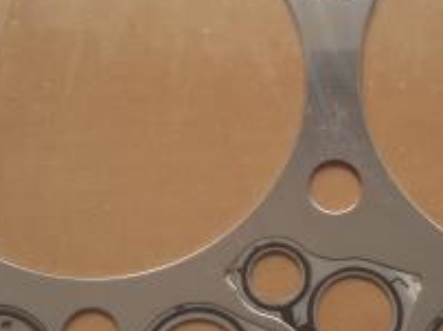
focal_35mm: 83
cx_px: 298
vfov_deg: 17.7
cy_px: 152
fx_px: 1061
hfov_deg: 23.5
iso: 80
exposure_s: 1/100
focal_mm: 2.93
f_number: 2.4
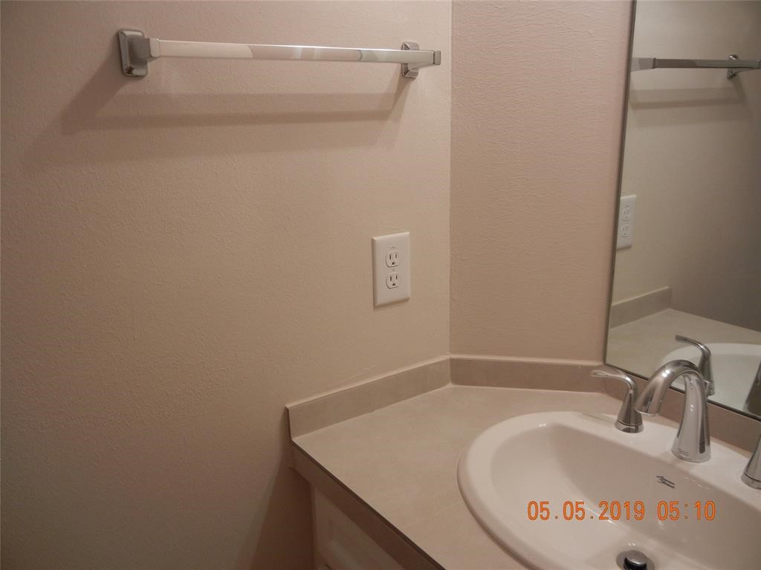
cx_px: 380
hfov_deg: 60.0
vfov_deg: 46.8
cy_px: 285
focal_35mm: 30
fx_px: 660
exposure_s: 1/30
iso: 229
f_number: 3.5
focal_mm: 5.4
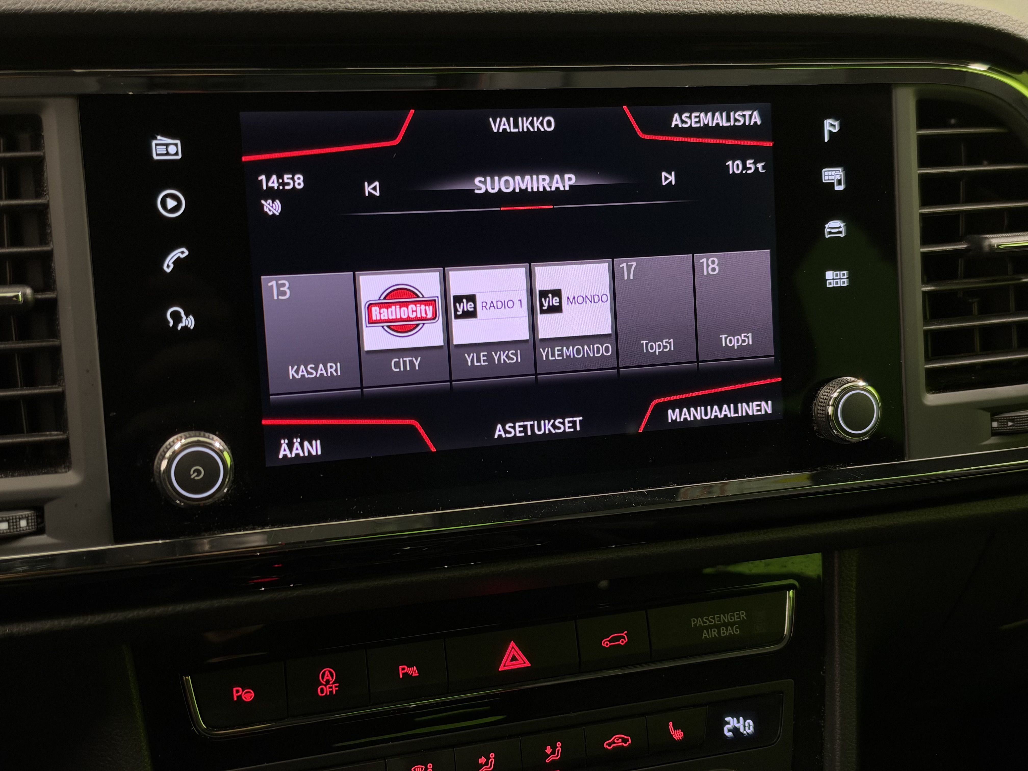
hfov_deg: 39.7
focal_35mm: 48
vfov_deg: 30.3
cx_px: 514
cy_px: 386
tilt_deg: -23.9
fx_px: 1425
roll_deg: -3.6
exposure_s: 1/50
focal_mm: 6.93
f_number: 1.48
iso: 125
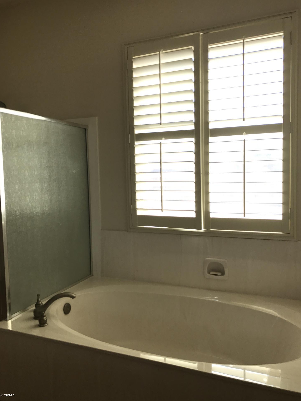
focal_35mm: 29
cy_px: 201
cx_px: 150
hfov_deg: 48.2
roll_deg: +2.0
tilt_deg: -3.8
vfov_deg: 61.7
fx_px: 336
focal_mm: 3.99
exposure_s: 1/257
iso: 20
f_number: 1.8
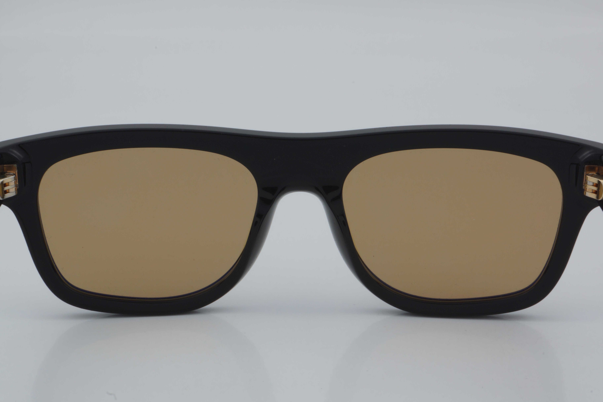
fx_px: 1382
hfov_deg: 24.6
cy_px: 201
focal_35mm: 82
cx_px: 302
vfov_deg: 16.6
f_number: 32
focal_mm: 55
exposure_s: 1/4
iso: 100
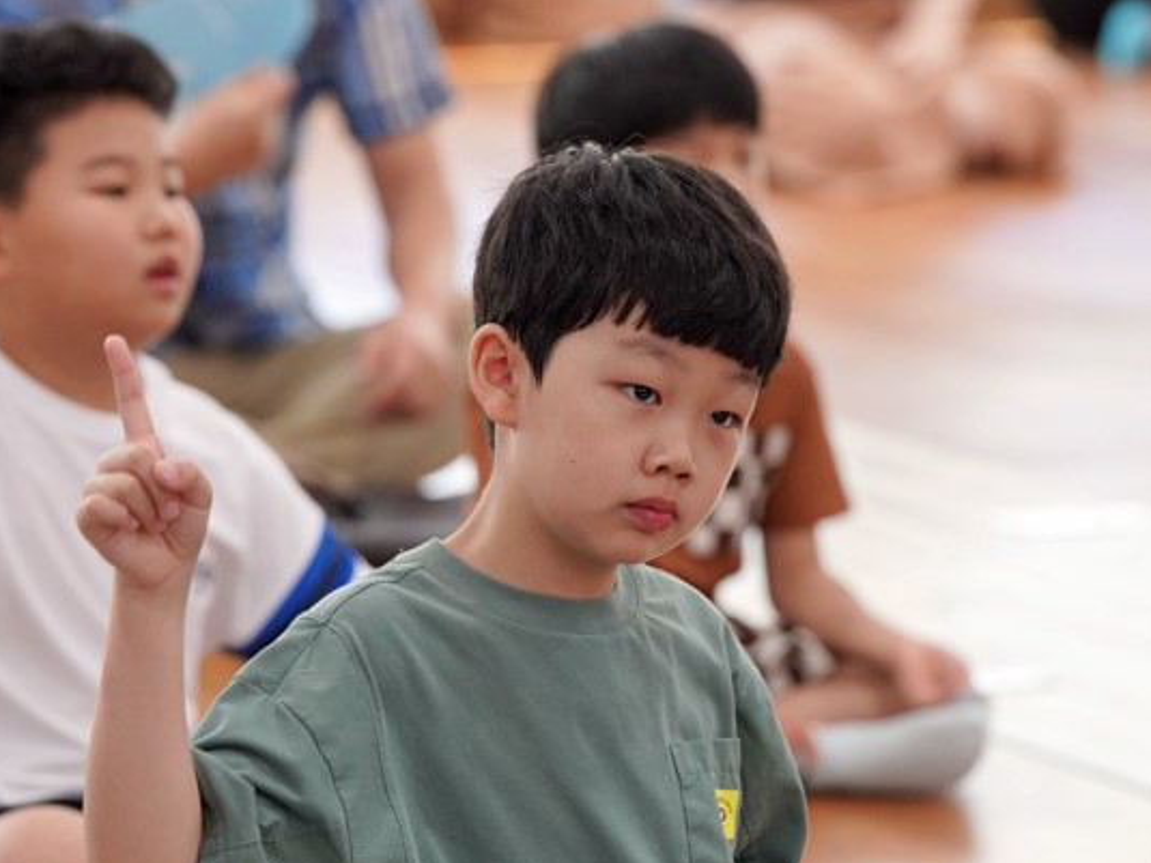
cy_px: 506
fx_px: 8610
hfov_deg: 7.6
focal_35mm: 259
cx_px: 546
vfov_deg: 5.7
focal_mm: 160
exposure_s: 1/200
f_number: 4
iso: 1600
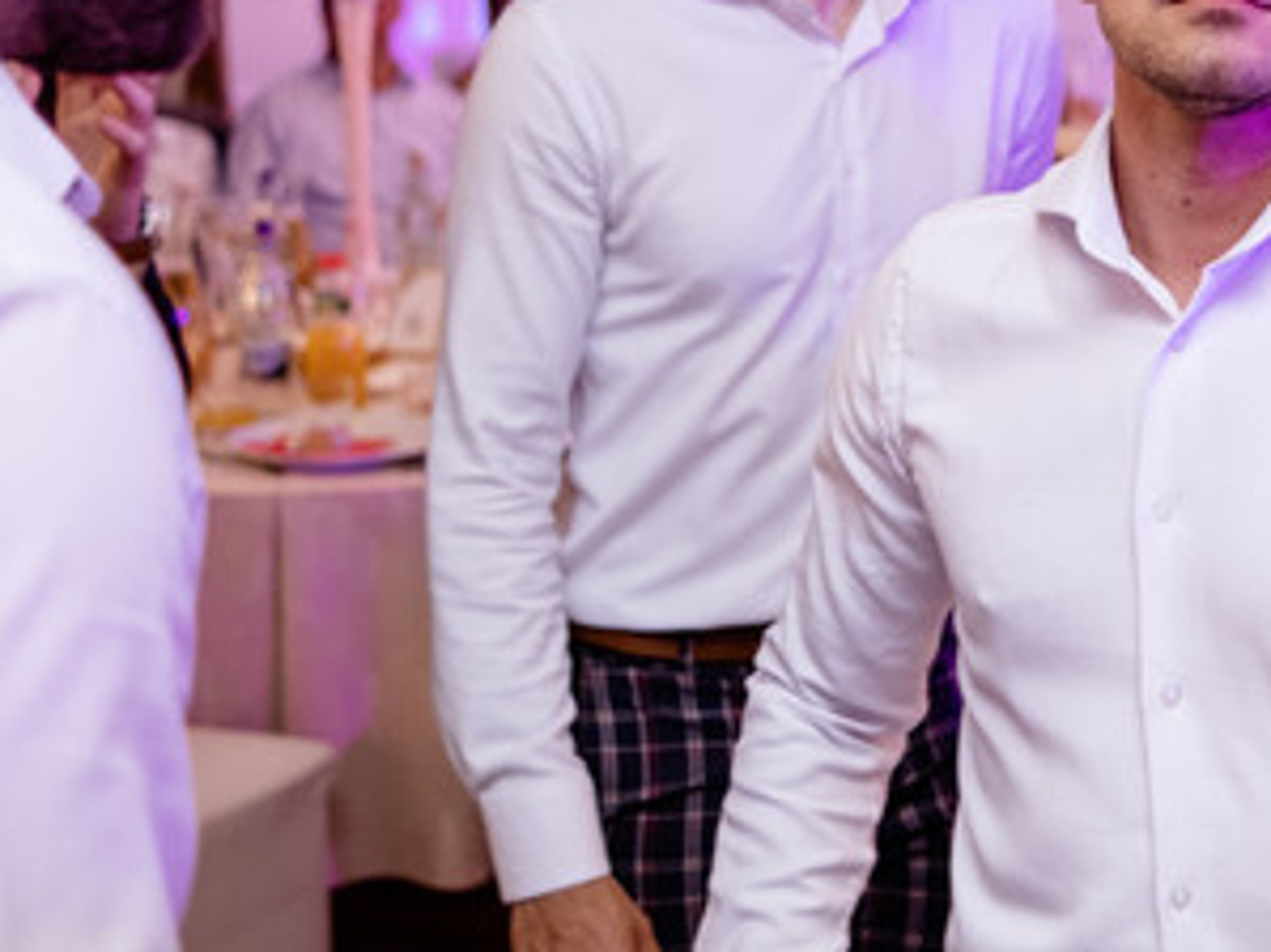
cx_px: 1152
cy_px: 104
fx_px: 2643
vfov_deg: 20.0
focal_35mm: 72
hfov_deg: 26.1
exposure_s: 1/200
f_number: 2
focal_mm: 23
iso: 1000
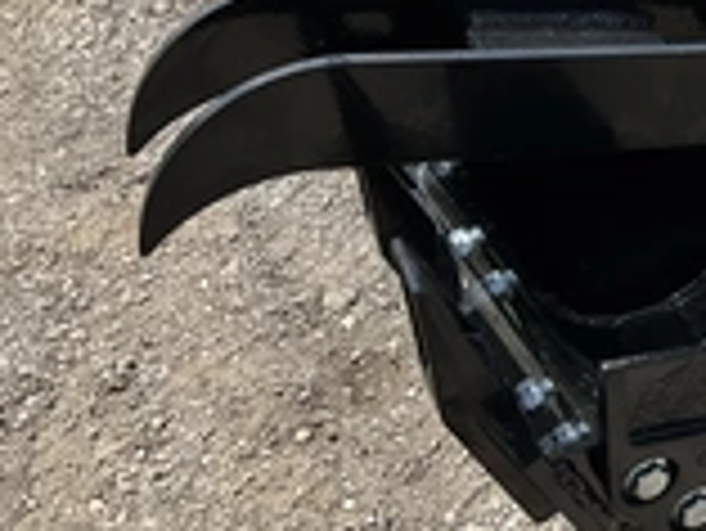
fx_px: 1510
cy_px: -4
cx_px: 832
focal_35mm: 74
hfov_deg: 24.1
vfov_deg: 19.3
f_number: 1.8
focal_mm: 3
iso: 25
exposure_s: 1/1250
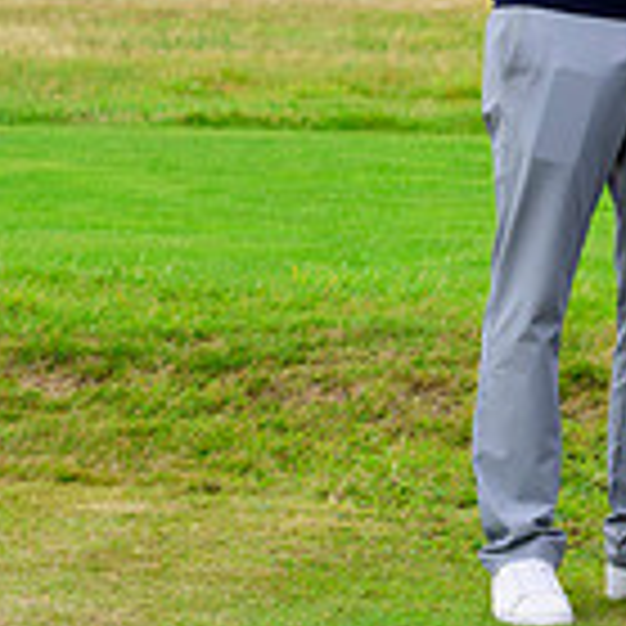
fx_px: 8716
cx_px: 1247
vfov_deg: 4.1
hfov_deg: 4.1
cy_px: -16
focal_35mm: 426
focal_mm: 120
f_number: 9
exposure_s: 1/400
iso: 1000
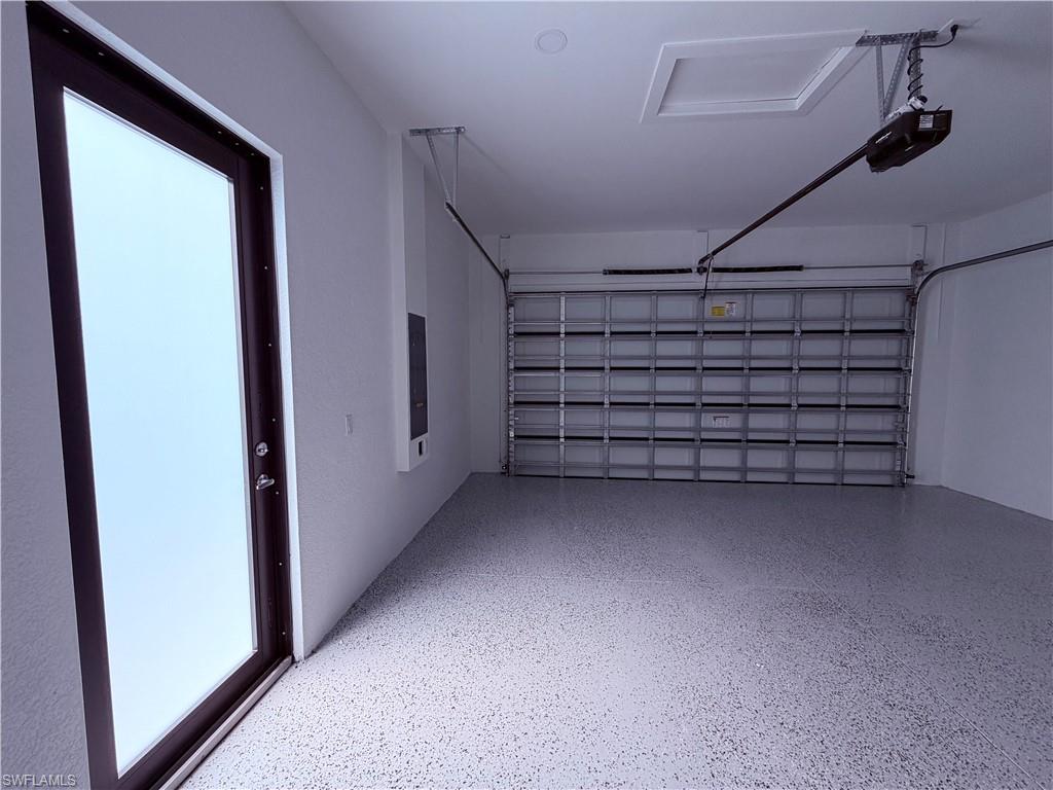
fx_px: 426
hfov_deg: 102.1
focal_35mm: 14
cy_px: 395
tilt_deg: -4.8
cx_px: 526
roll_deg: +0.5
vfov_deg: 85.7
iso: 64
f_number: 2.2
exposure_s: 1/152
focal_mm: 2.22
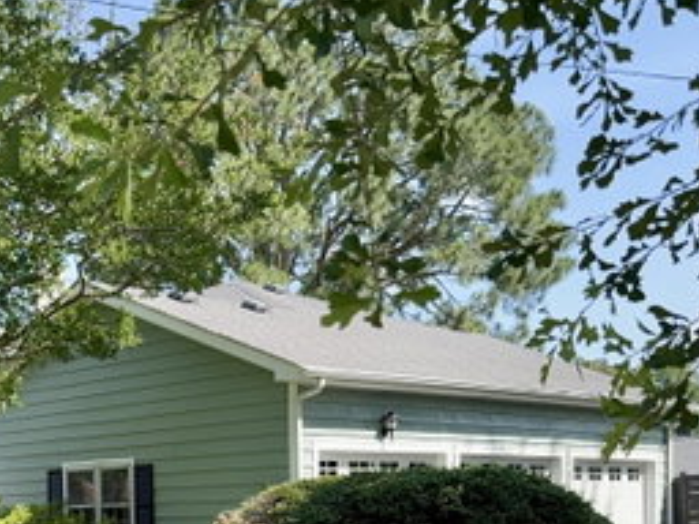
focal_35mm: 60
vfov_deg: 23.3
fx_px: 1212
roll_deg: +1.3
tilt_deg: -0.8
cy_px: 532
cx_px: 53
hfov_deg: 30.6
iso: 80
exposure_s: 1/1172
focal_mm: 6.76
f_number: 1.78
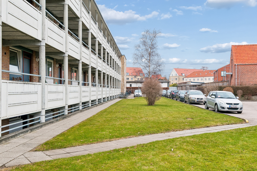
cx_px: 128
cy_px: 86
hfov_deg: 53.1
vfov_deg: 36.9
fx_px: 257
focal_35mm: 36
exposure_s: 1/80
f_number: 10
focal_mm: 24
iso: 200
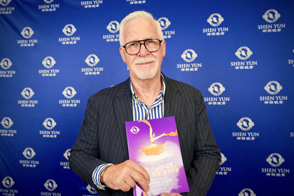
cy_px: 98
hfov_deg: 65.5
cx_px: 147
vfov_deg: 46.4
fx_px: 229
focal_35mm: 28
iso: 2500
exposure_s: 1/160
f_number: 4
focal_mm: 28
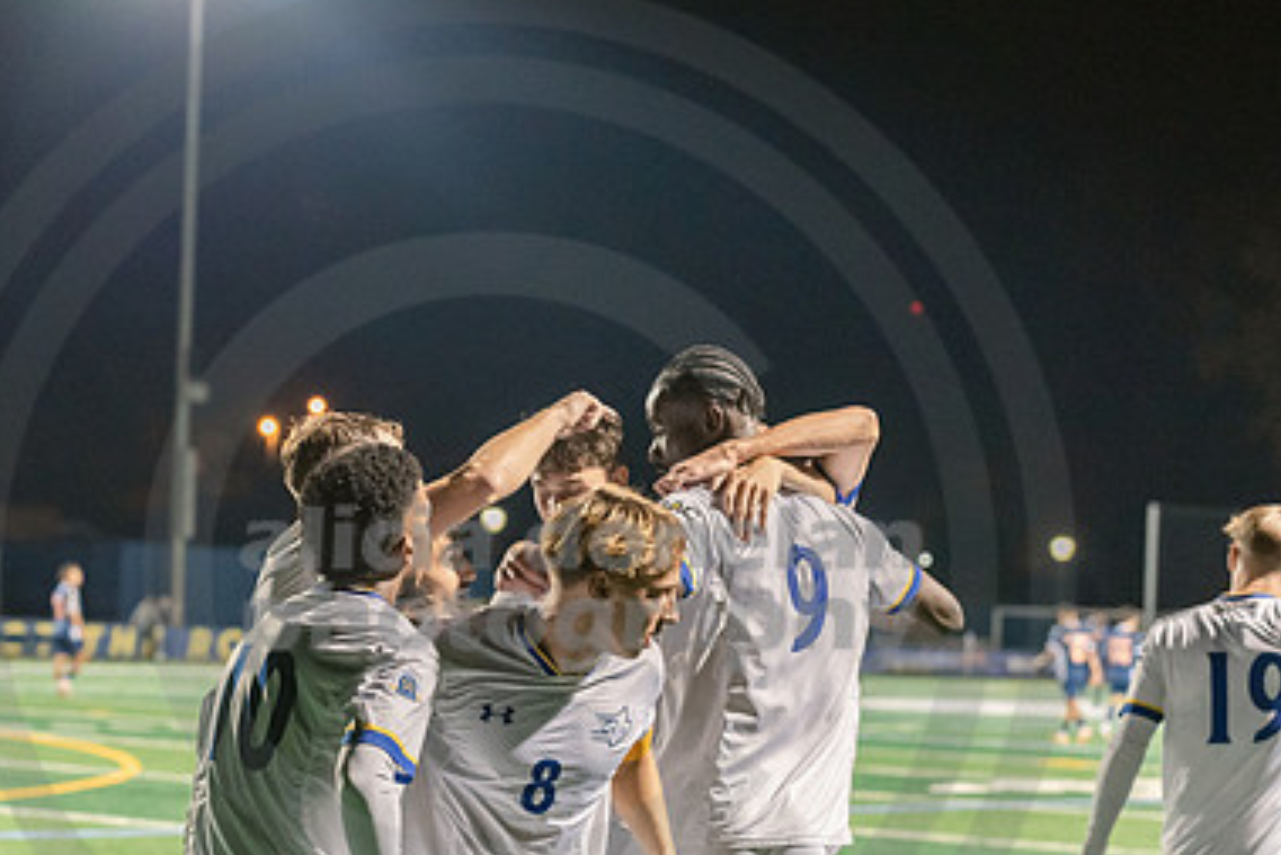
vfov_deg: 12.8
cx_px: 477
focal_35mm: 107
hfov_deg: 19.1
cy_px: 576
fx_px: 3809
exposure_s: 1/250
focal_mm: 70
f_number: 3.2
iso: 2500
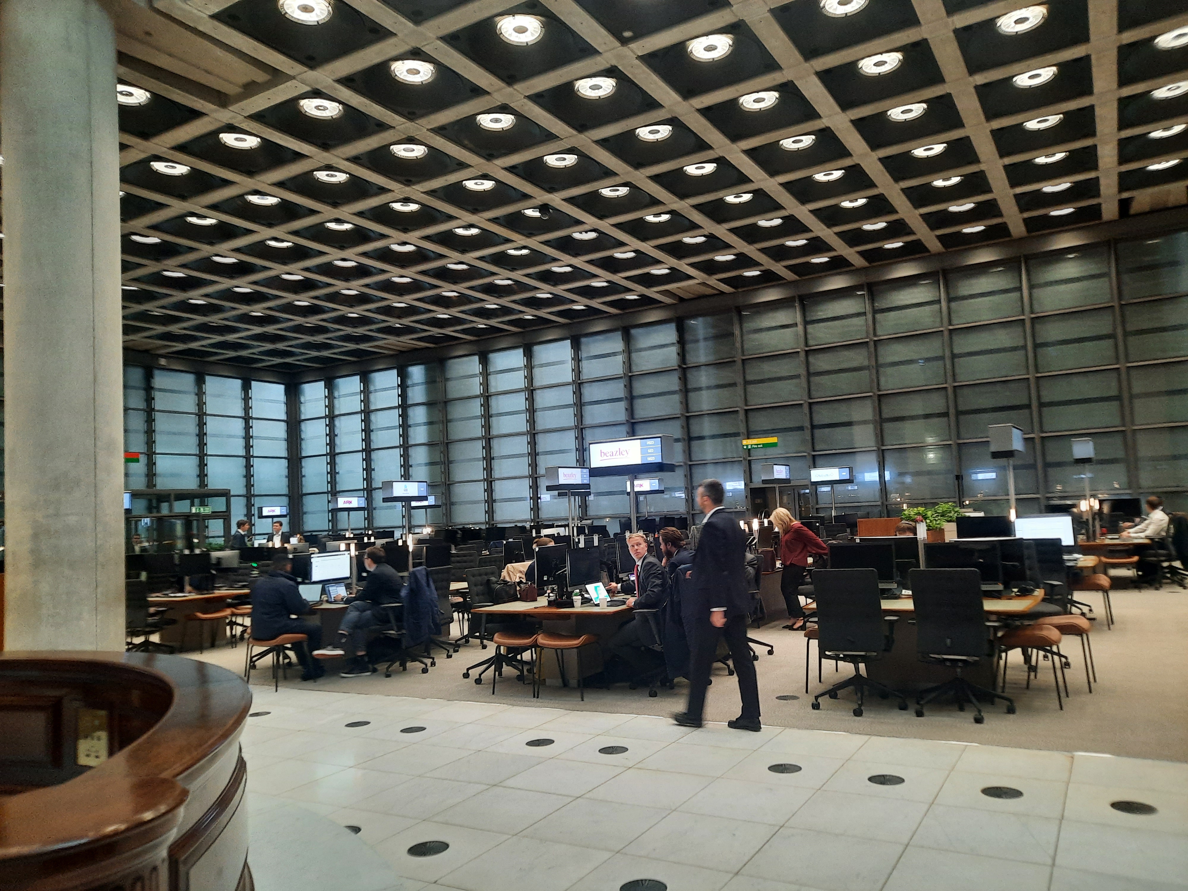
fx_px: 858
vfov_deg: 54.9
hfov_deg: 69.4
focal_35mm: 25
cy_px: 446
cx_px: 594
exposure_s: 1/33
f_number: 2
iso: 320
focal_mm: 4.6
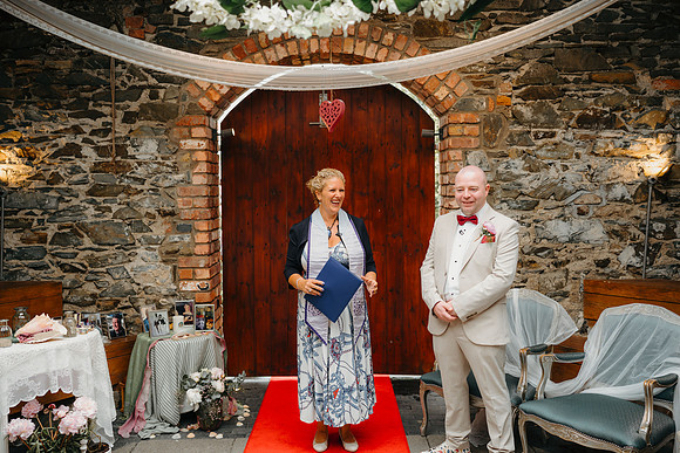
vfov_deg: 37.9
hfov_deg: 54.4
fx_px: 661
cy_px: 226
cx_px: 340
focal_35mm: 35
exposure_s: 1/200
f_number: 2
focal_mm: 35
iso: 100
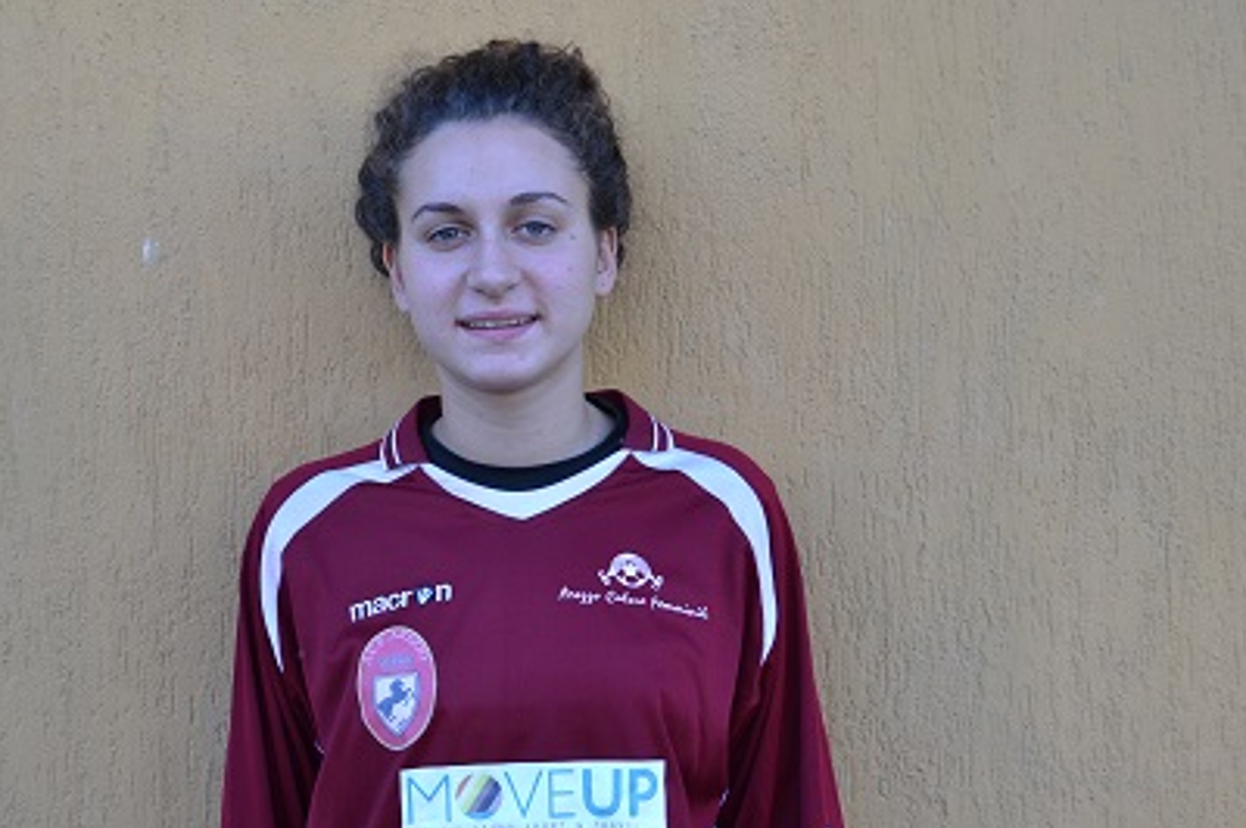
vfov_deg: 22.6
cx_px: 614
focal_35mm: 60
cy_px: 459
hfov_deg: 33.4
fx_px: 2075
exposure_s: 1/125
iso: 250
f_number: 5.6
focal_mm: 32
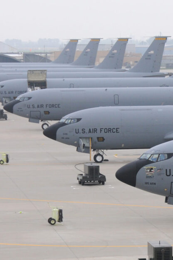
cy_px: 150
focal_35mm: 163
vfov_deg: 12.6
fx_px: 1174
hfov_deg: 8.4
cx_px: 187
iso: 400
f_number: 6.3
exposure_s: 1/320
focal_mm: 52
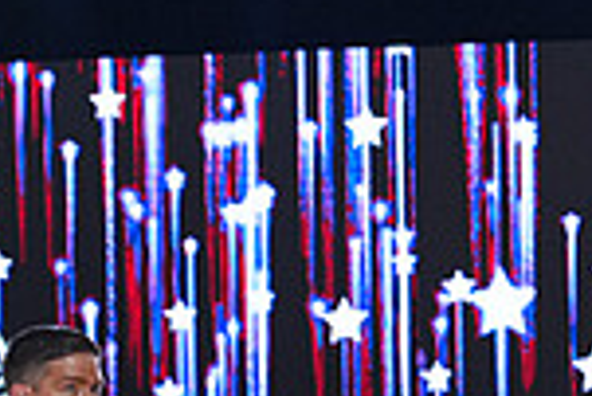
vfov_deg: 5.1
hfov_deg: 7.6
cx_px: 674
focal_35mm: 268
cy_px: 672
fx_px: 4411
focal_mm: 70
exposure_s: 1/400
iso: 2500
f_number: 4
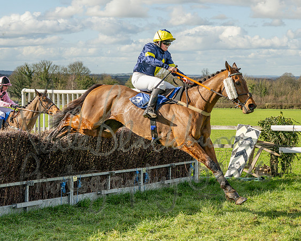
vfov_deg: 15.9
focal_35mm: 97
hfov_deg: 19.8
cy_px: 107
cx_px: 191
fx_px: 861
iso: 200
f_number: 4
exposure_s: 1/1600
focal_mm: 47
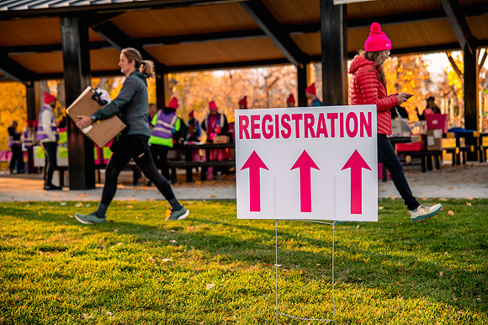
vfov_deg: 19.4
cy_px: 162
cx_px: 244
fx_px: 948
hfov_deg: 28.9
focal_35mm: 70
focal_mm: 70
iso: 800
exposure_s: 1/400
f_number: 4.5
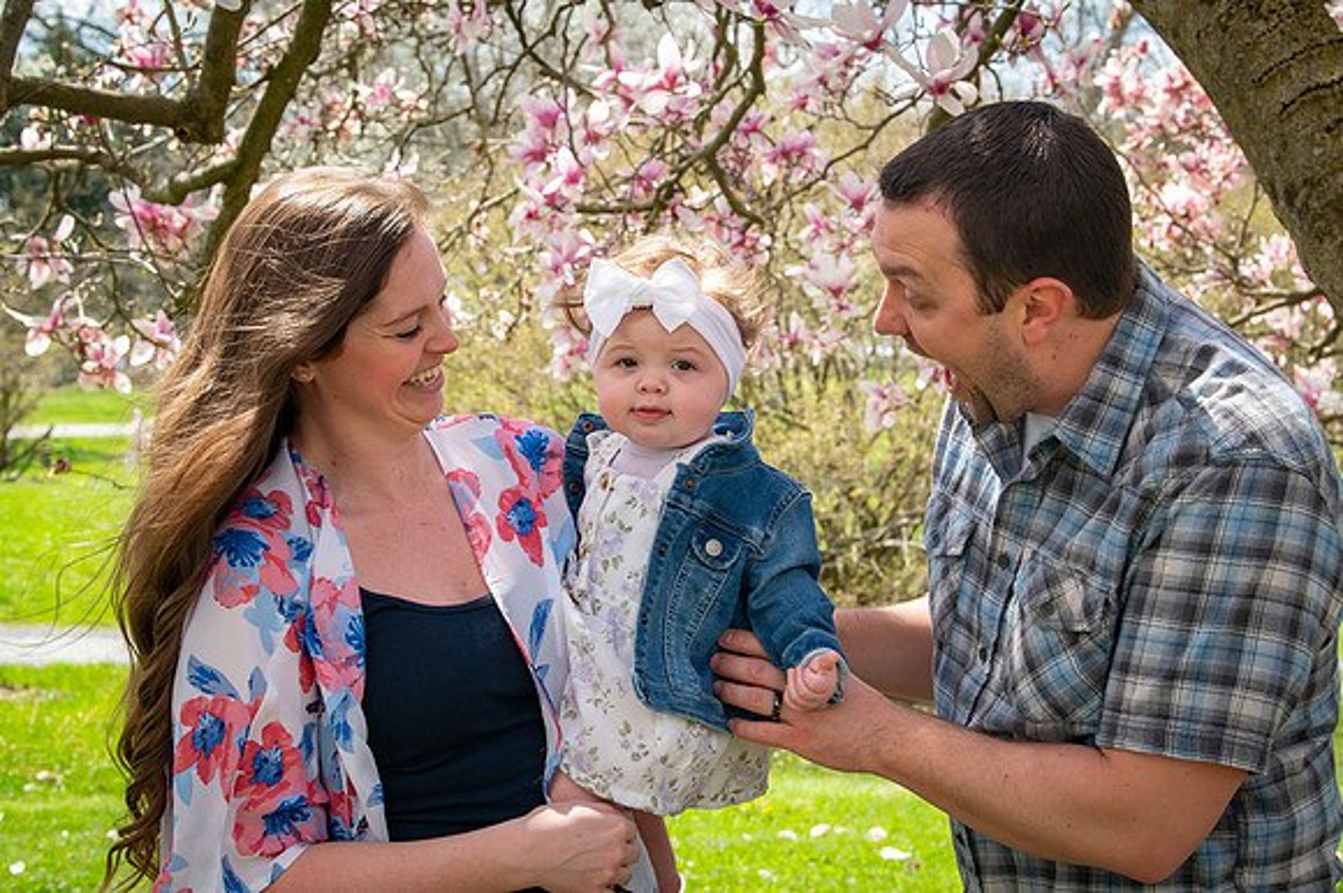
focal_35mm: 70
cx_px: 672
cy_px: 446
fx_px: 2610
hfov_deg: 28.9
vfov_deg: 19.4
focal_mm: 70
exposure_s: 1/320
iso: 640
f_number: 11
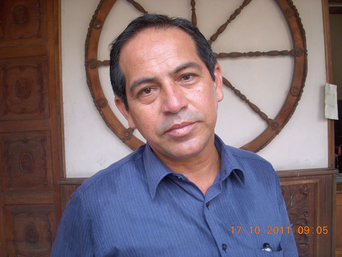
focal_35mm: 38
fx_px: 375
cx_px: 171
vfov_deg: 37.7
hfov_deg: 49.0
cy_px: 128
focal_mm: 6.3
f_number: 3.3
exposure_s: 1/80
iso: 100
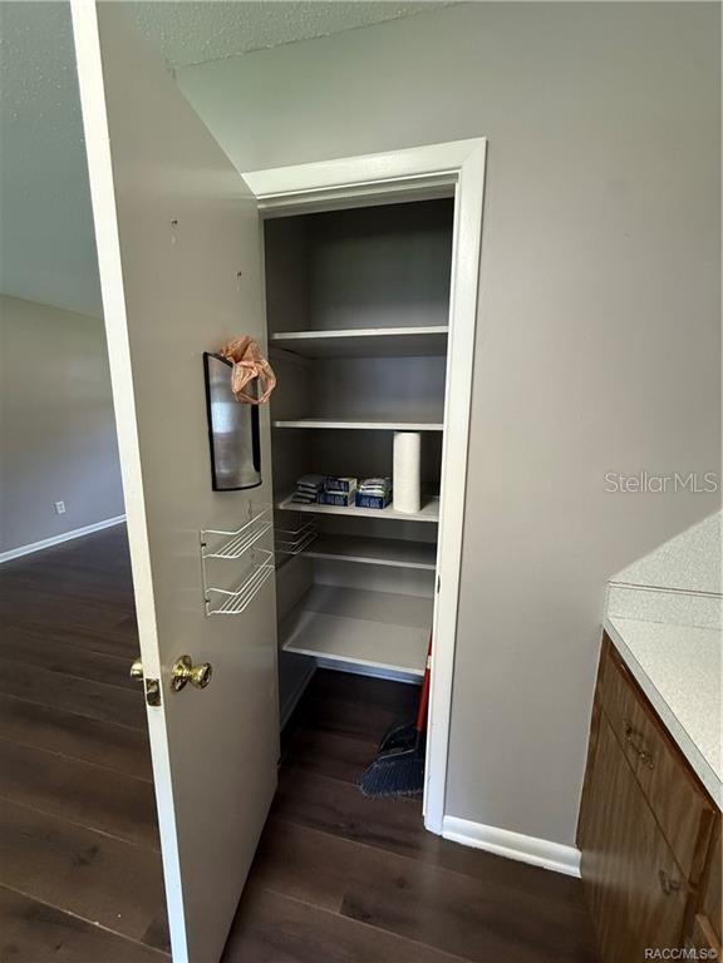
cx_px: 362
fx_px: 390
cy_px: 482
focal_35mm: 14
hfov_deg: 85.7
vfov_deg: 102.1
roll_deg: -1.3
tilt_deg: -9.8
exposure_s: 1/60
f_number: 2.2
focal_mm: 2.22
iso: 500
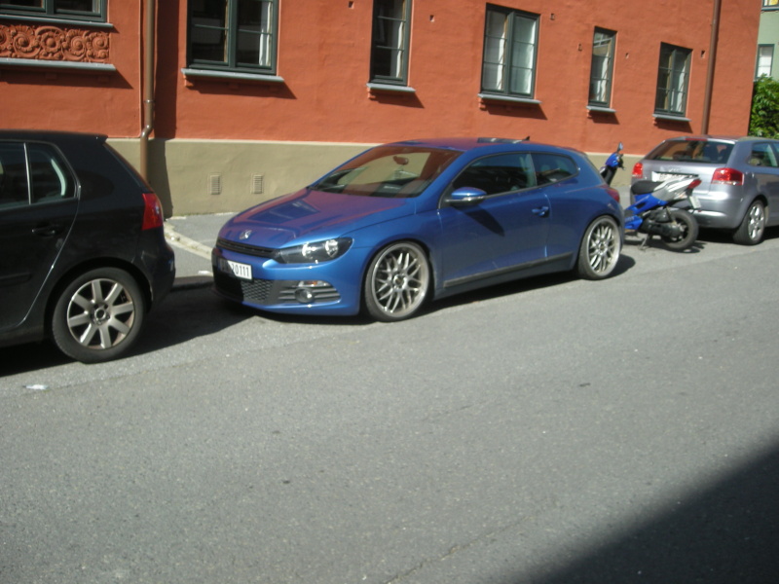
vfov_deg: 40.7
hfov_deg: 52.6
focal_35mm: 35
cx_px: 390
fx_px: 788
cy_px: 292
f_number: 5.7
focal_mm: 5.7
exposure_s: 1/126
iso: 50
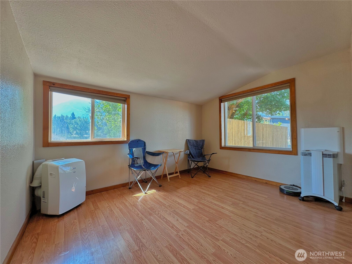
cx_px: 176
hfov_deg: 102.1
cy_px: 132
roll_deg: +0.7
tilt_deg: +1.2
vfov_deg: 85.7
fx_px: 142
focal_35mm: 14
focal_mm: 2.2
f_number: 2.2
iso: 40
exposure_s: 1/131
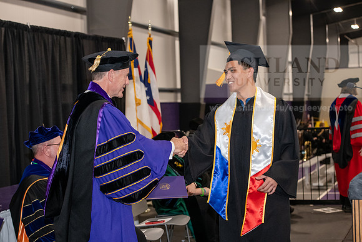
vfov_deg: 19.5
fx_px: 704
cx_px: 181
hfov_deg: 28.8
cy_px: 121
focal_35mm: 70
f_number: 5
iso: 2500
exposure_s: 1/200
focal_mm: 70
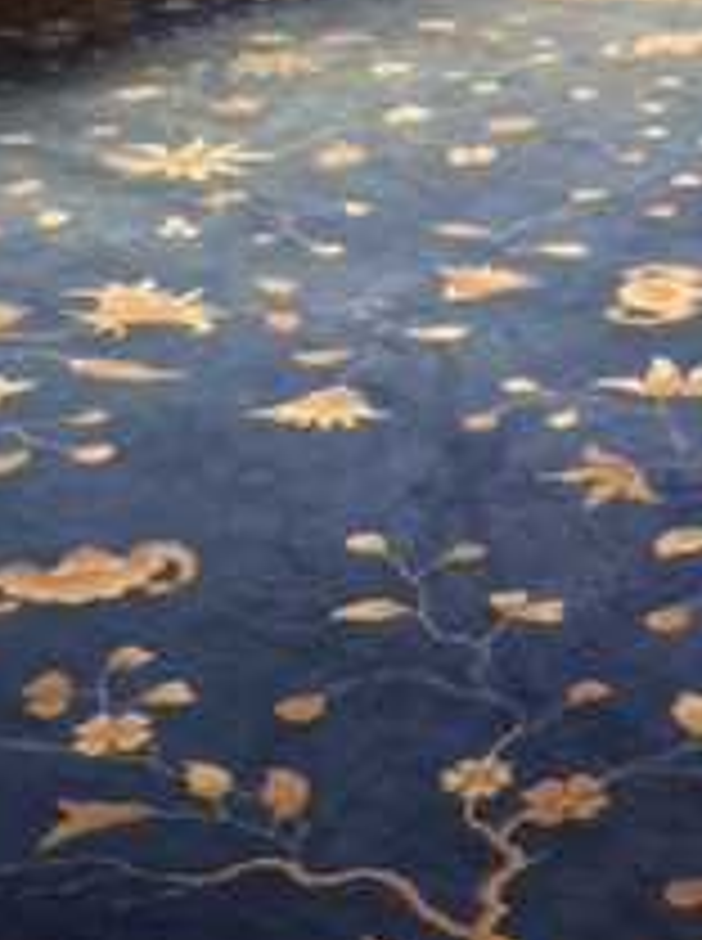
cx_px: 922
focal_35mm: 89
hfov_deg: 15.7
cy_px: 648
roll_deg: +1.7
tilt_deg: -31.3
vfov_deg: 21.9
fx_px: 2414
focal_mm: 4.15
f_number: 2.2
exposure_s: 1/33
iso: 100
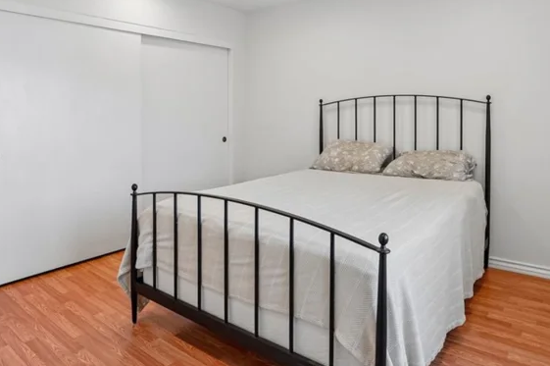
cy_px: 115
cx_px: 290
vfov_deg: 51.8
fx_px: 366
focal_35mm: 24
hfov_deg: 73.7
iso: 400
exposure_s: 1/30
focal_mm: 16
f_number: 8
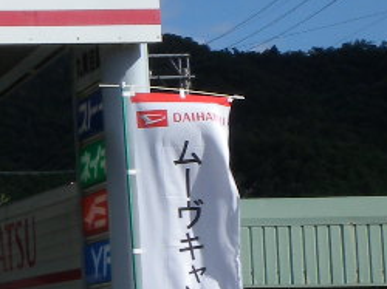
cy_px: 193
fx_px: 1776
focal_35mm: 159
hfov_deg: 10.5
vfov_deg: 9.3
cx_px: -582
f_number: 6.7
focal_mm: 6.7
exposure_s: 1/354
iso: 64
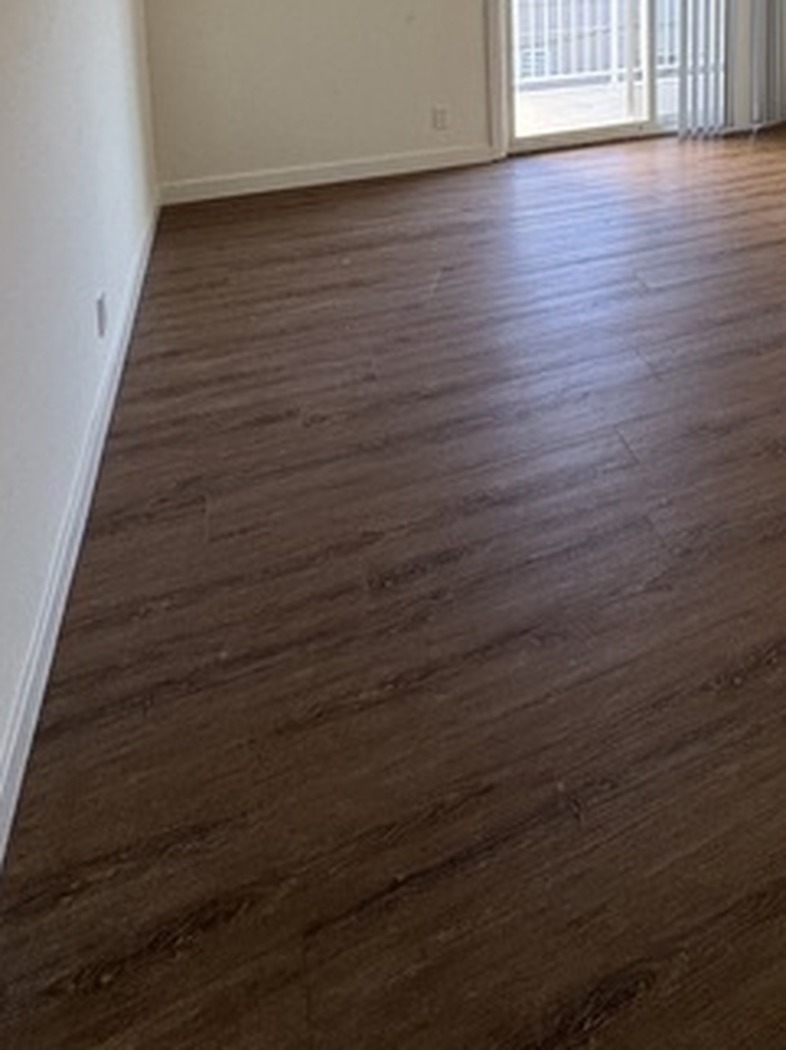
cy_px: 8
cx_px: 704
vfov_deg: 50.4
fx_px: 879
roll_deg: -0.4
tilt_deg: -8.3
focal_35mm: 29
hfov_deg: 44.0
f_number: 2.2
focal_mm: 2.22
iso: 100
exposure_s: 1/99
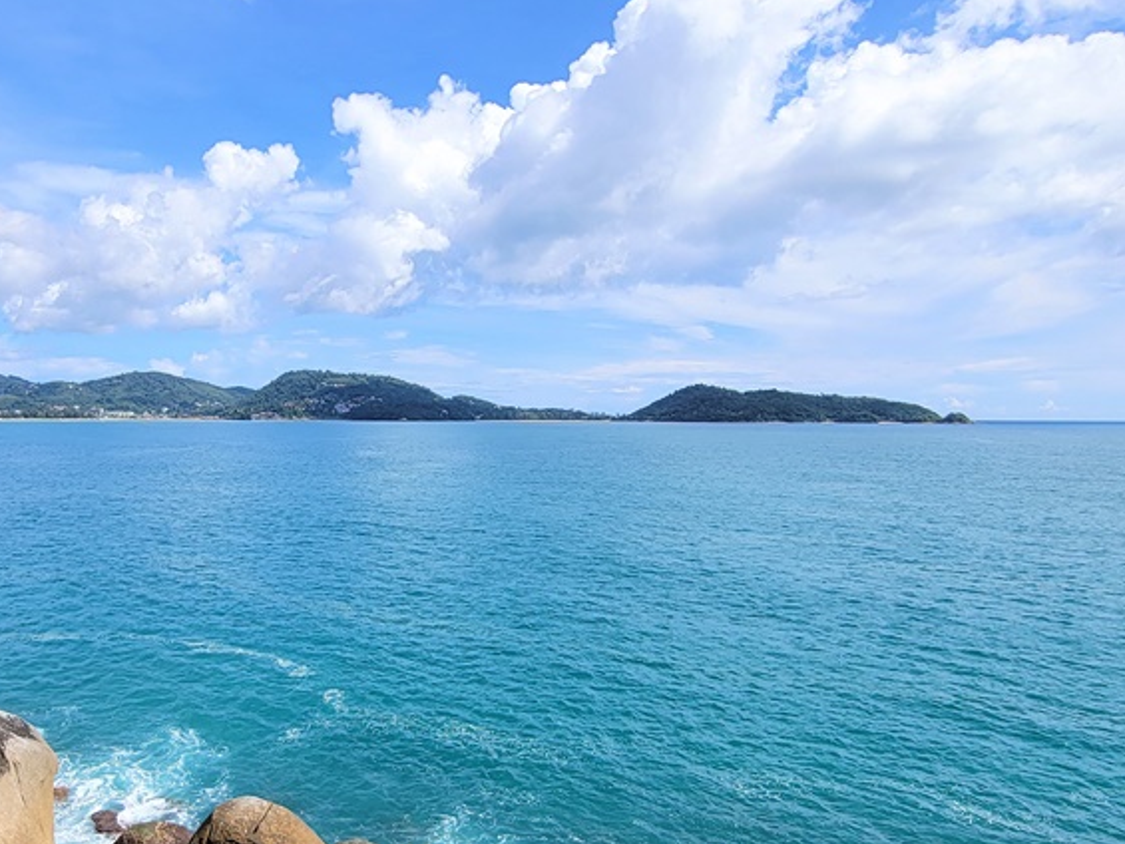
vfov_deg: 58.7
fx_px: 748
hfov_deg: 72.4
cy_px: 474
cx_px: 408
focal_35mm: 23
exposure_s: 1/2000
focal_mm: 2.2
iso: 50
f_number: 2.2
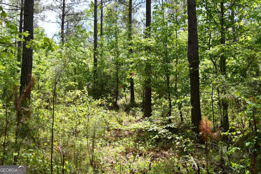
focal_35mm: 36
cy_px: 87
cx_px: 130
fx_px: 261
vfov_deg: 36.9
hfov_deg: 53.1
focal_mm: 18
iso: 200
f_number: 6.3
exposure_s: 1/250
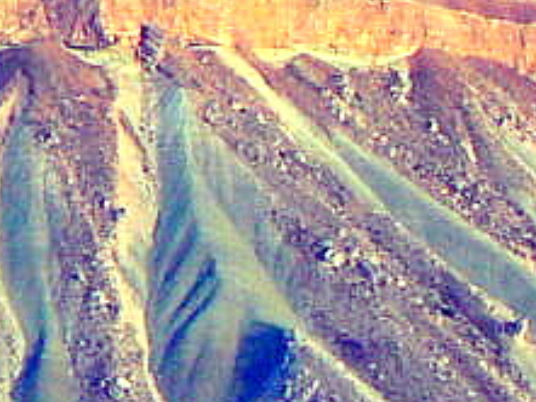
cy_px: 552
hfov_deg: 1.6
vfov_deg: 1.2
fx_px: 19505
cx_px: 196
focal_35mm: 1259
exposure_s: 1/500
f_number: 5.6
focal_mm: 37.1
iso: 100
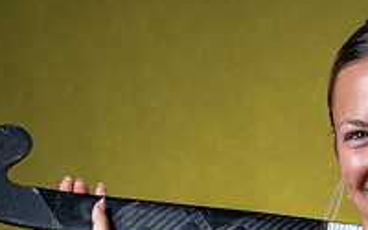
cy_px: 363
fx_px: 2477
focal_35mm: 247
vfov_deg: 5.3
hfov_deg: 8.4
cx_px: 415
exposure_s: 1/200
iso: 100
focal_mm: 70
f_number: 7.1
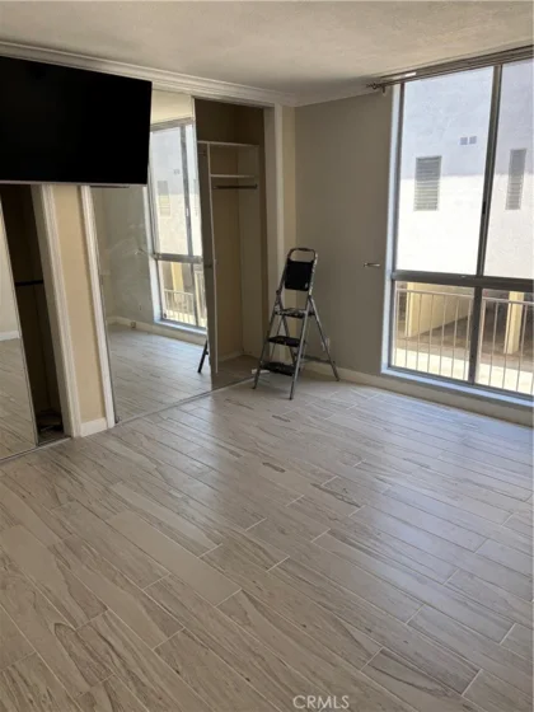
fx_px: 535
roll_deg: +1.8
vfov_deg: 67.3
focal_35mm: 26
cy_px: 356
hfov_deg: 53.1
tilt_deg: -15.9
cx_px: 267
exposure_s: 1/177
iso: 50
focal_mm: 5.96
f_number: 1.6
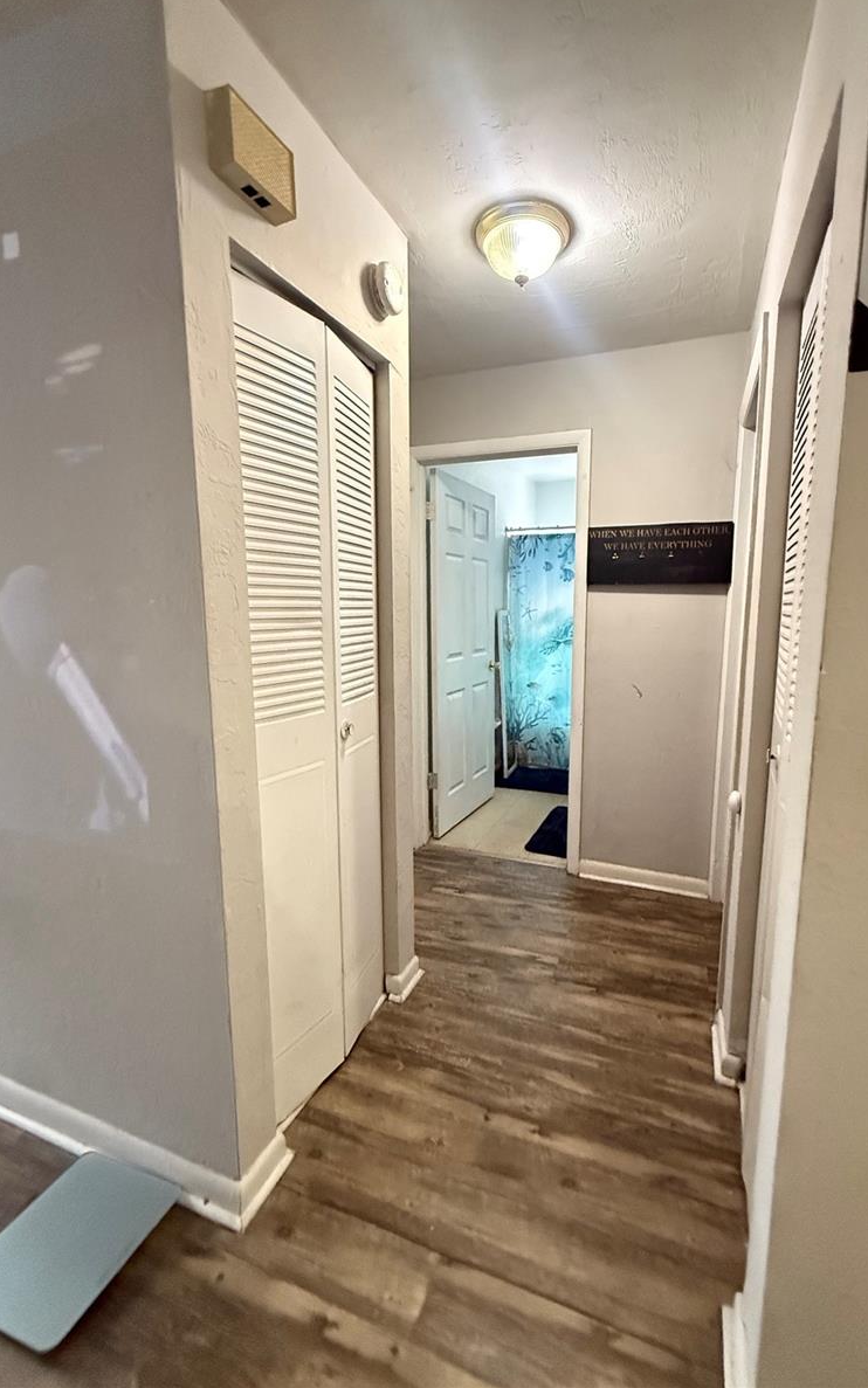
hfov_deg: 74.5
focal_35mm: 15
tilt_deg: -7.2
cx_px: 484
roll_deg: -1.5
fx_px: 568
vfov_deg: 101.5
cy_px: 688
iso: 1000
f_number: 2.2
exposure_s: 1/60
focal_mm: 2.22
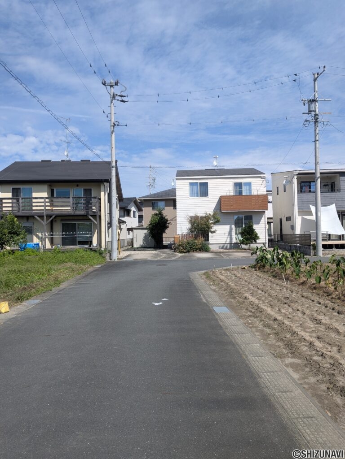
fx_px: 319
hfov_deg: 56.8
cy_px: 230
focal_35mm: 24
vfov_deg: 71.6
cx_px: 172
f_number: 1.7
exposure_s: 1/2342
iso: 30
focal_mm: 4.53
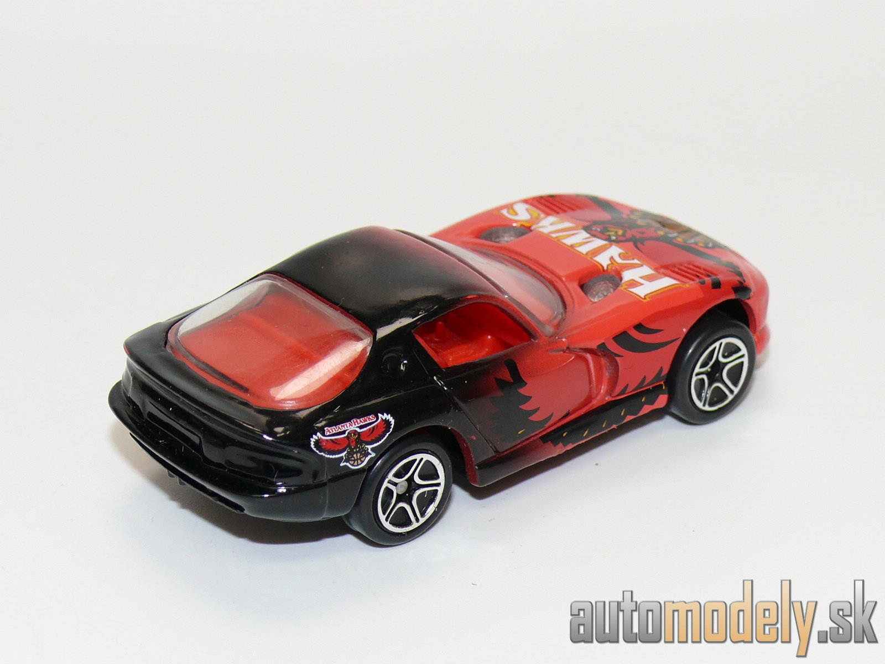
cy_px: 332
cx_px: 442
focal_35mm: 102
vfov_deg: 14.5
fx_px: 2608
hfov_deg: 19.3
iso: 100
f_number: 4
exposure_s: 1/30
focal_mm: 13.3
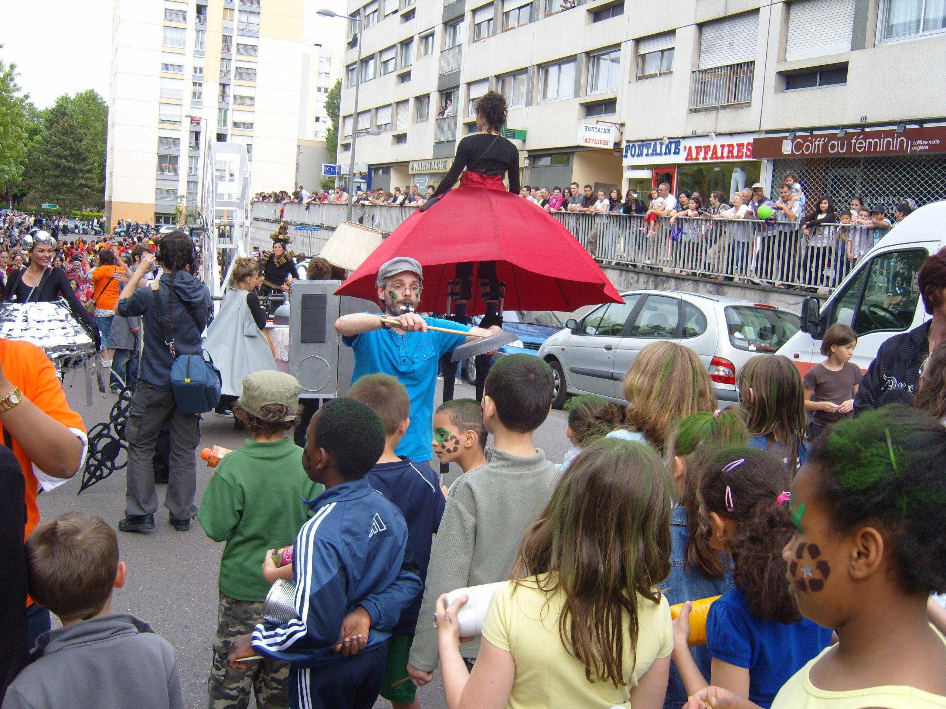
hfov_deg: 52.6
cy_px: 354
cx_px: 473
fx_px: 956
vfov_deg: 40.7
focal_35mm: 35
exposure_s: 1/350
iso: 80
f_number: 2.8
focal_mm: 7.4
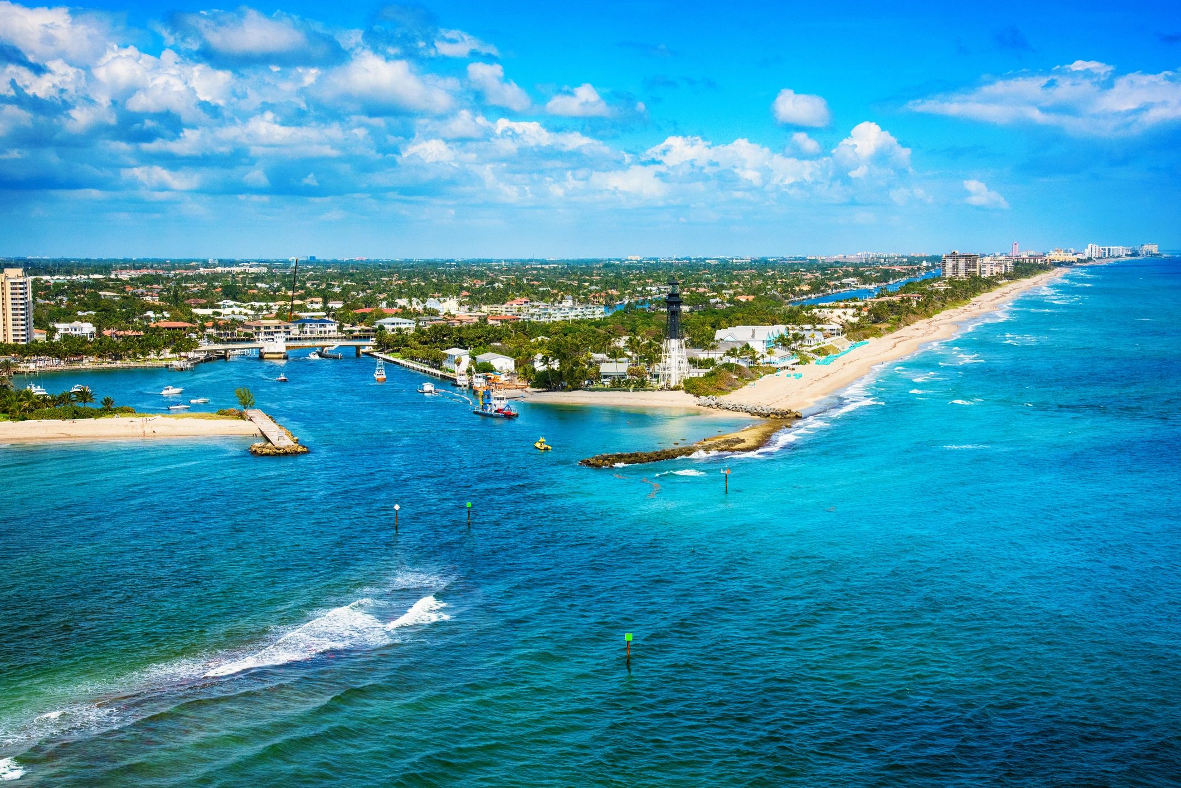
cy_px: 394
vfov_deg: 27.0
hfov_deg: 39.6
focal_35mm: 50
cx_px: 590
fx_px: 1641
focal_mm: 50
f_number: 10
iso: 1000
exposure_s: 1/2000
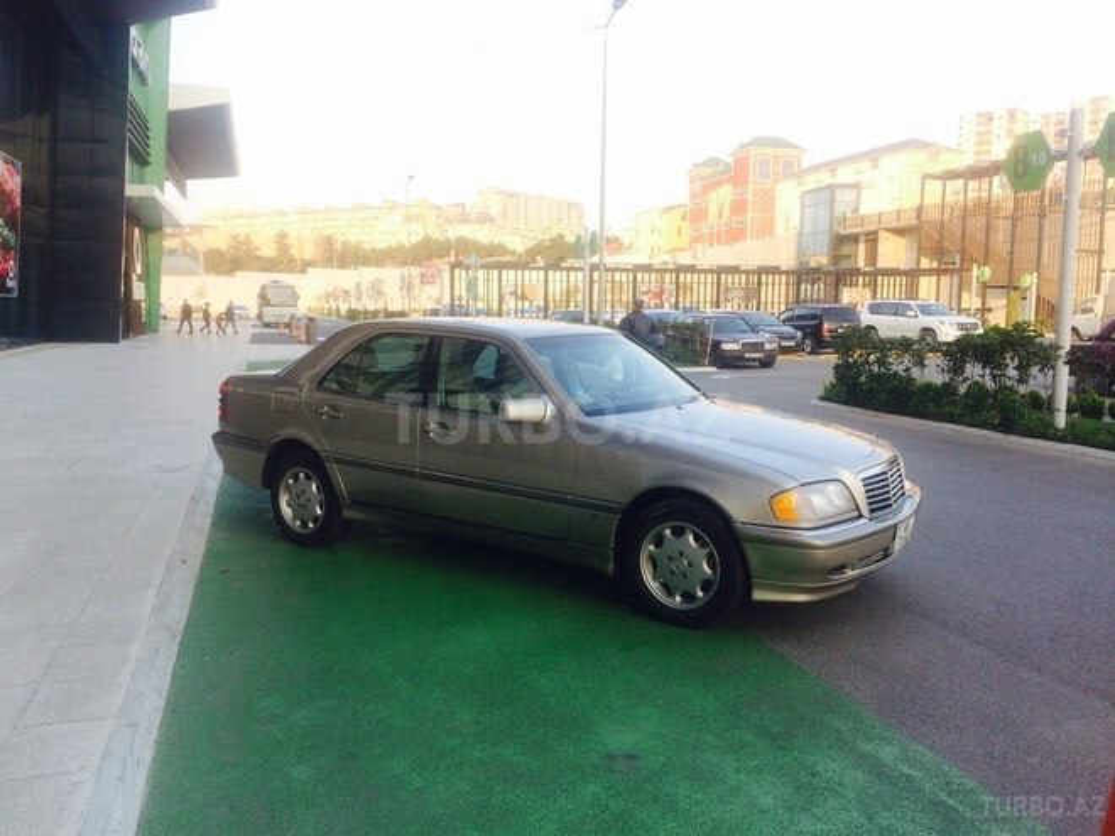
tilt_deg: -7.7
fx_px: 934
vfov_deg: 48.2
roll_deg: -1.1
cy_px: 418
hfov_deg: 61.7
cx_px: 558
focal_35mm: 29
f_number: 2.2
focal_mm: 4.15
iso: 32
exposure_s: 1/232
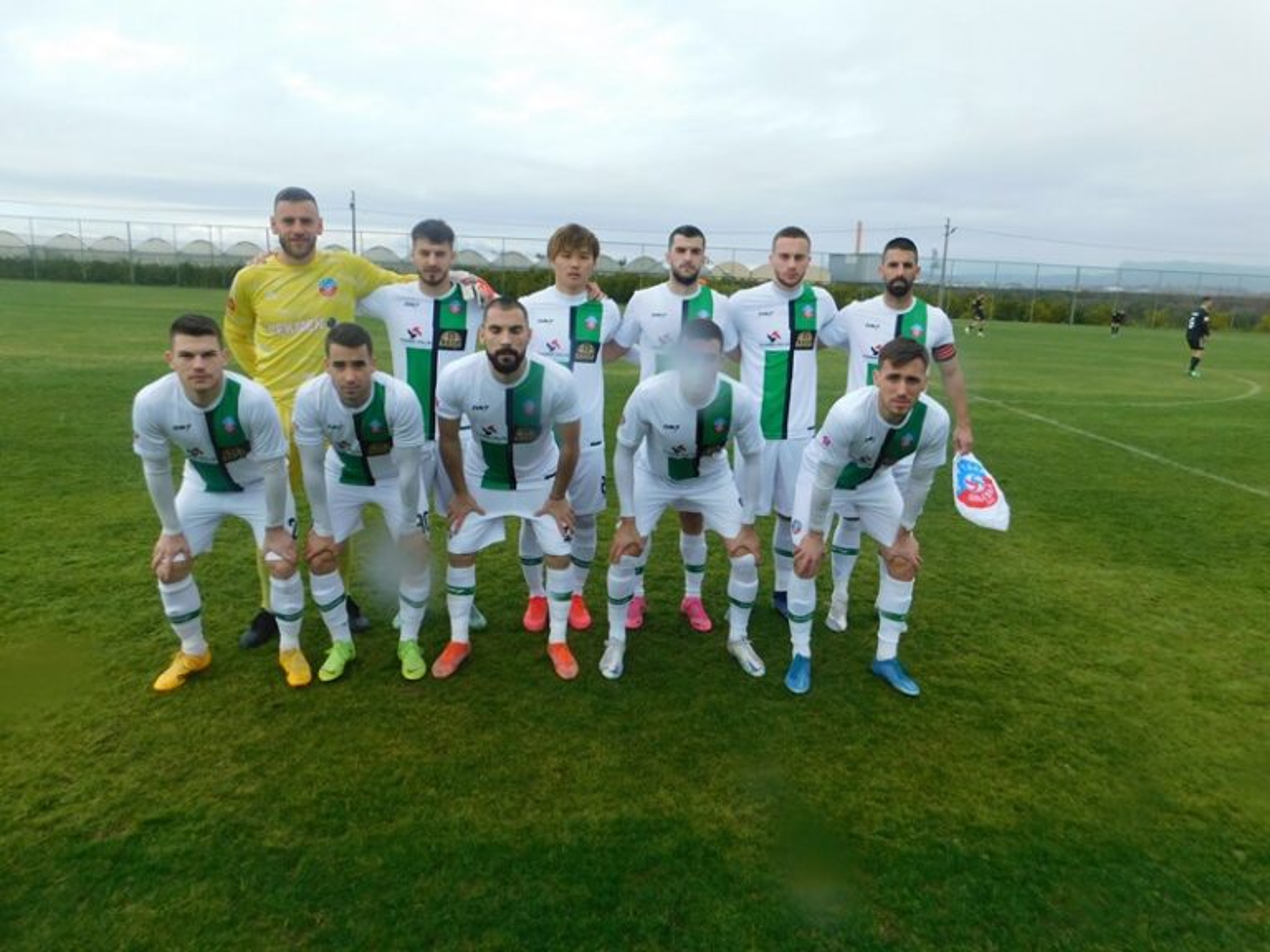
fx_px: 844
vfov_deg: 58.9
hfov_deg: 73.9
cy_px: 476
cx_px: 635
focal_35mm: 23
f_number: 3
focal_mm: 4
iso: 125
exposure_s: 1/800
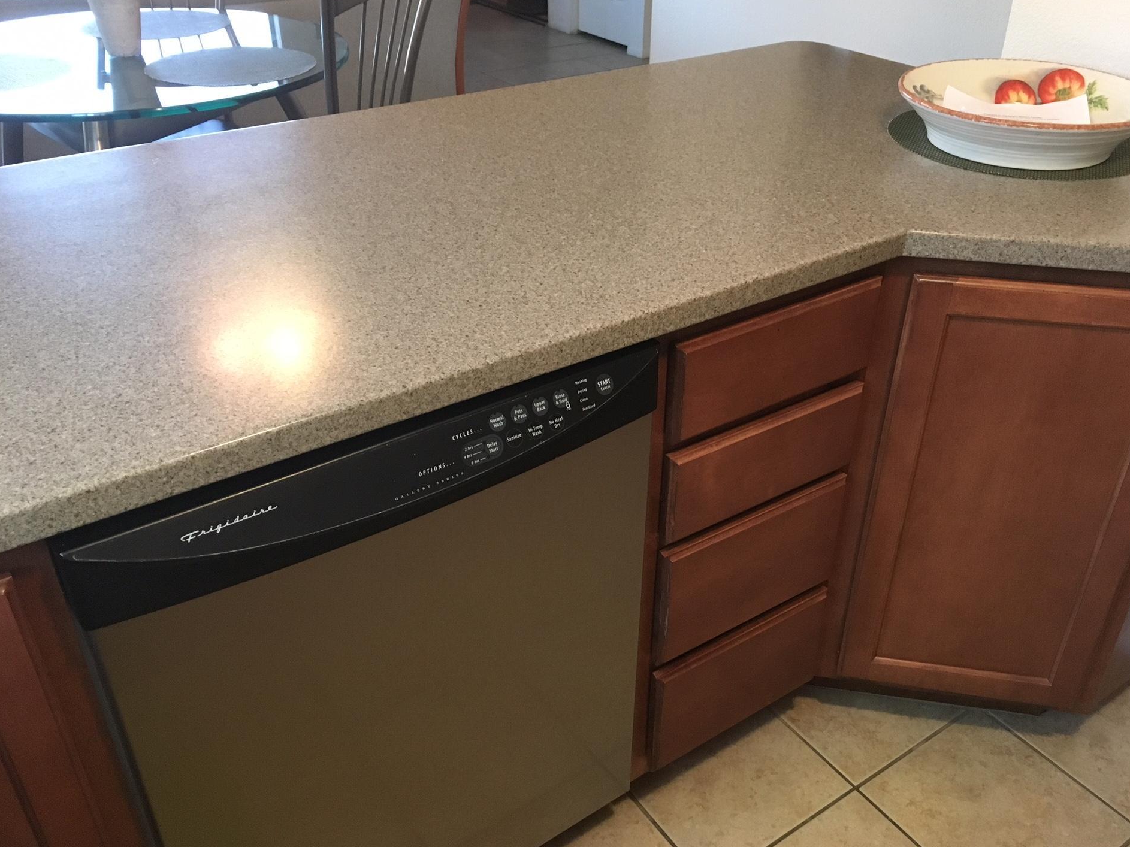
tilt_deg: -32.6
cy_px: 428
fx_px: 1012
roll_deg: -0.5
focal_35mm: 31
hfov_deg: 58.3
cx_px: 602
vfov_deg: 45.4
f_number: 2.2
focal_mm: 4.15
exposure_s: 1/30
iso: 200
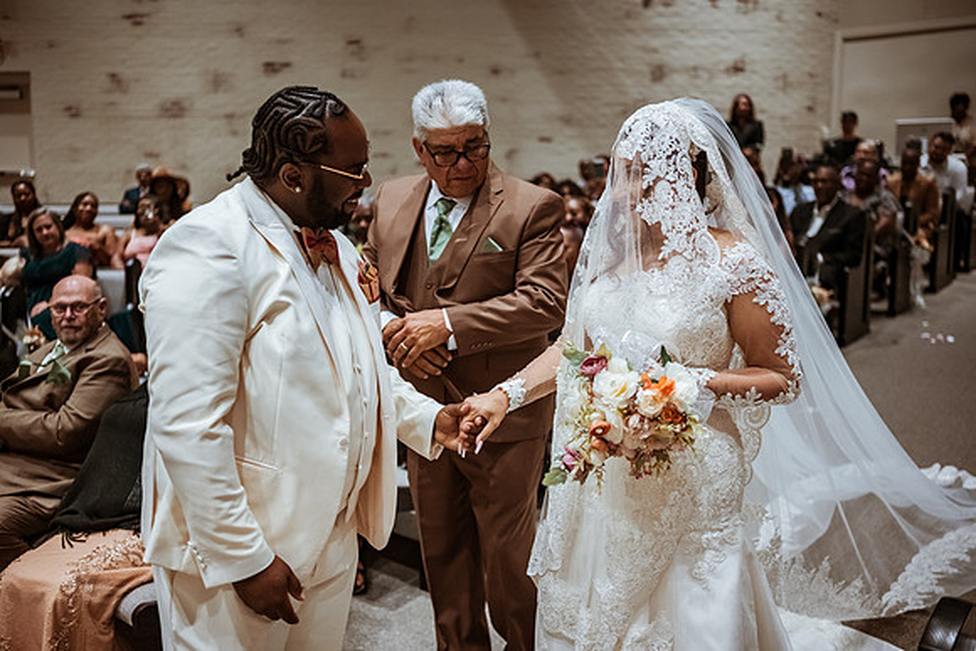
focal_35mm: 35
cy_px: 326
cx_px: 488
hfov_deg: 54.4
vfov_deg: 37.9
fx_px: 949
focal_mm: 35
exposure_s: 1/500
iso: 1250
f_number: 1.8
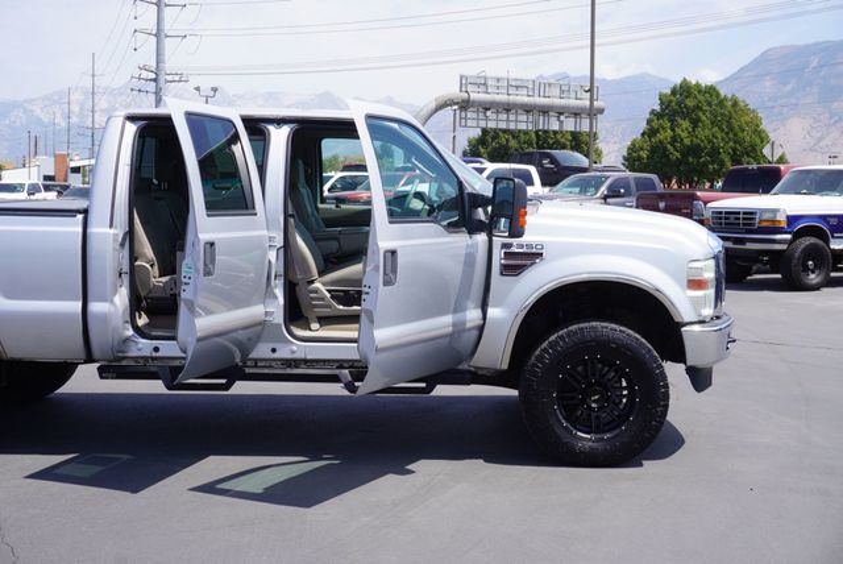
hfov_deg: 42.3
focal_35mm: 46
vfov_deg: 29.0
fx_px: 1090
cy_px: 282
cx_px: 422
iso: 100
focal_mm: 31
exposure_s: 1/125
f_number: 10
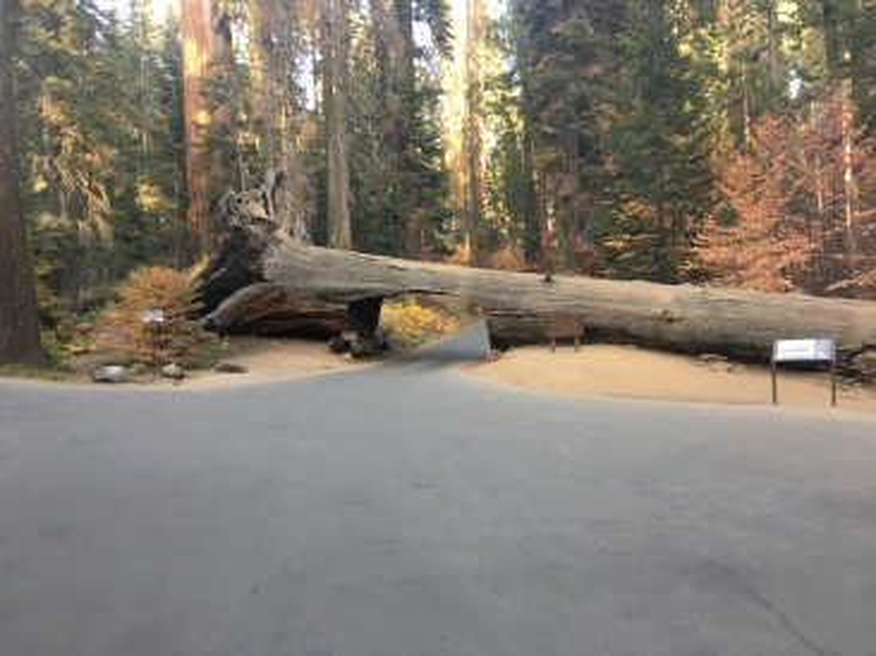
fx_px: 733
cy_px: 328
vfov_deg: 48.2
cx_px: 438
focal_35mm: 29
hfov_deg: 61.7
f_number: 2.2
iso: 32
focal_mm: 4.15
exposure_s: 1/30
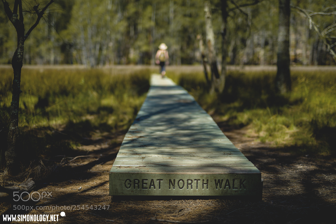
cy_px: 112
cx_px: 168
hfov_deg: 39.6
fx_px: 467
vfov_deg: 27.0
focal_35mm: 50
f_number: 1.4
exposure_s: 1/3200
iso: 100
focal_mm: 50
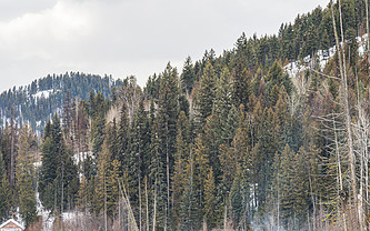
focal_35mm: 213
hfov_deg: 9.8
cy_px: 186
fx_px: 2147
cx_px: 119
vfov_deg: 6.2
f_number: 8
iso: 100
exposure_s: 1/200
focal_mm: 120
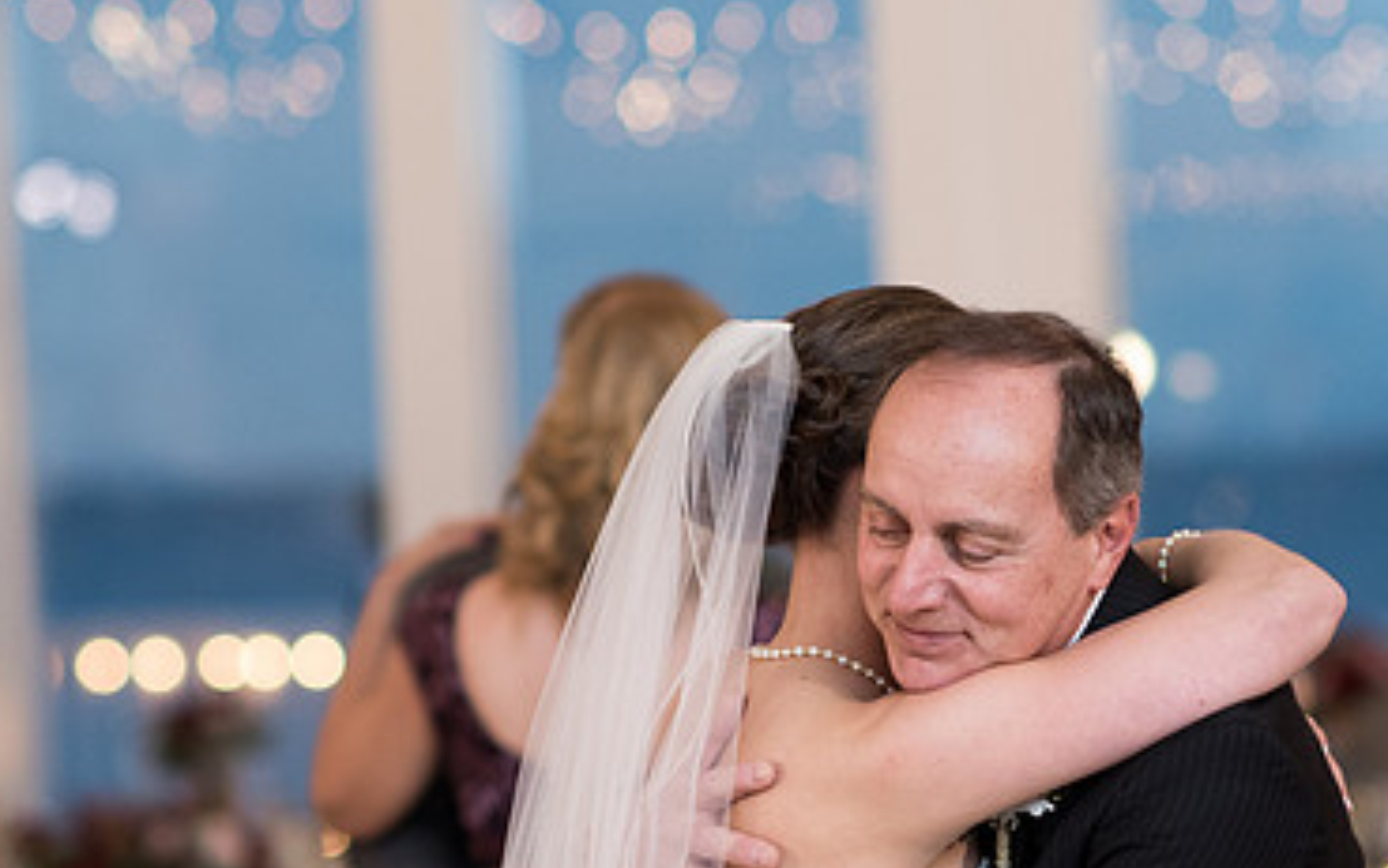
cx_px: 850
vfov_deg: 7.2
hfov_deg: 11.6
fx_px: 6850
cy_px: 668
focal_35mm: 181
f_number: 2
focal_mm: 85
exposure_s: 1/200
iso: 1000
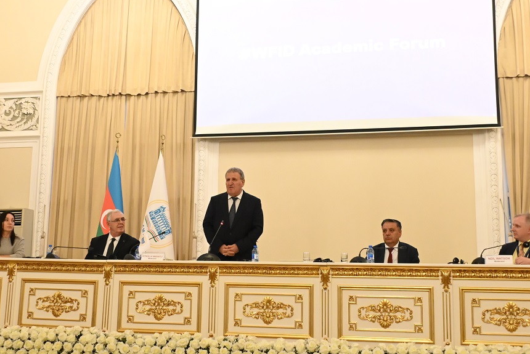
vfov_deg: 27.0
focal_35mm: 50
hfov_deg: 39.6
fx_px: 737
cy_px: 144
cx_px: 251
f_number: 5.6
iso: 6400
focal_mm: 28
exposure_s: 1/80.6
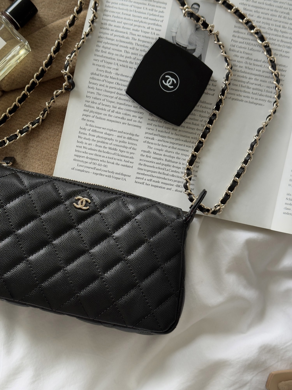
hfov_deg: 30.3
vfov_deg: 39.7
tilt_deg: -81.4
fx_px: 540
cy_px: 195
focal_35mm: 48
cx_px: 146
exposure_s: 1/60
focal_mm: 6.76
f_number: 1.78
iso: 200
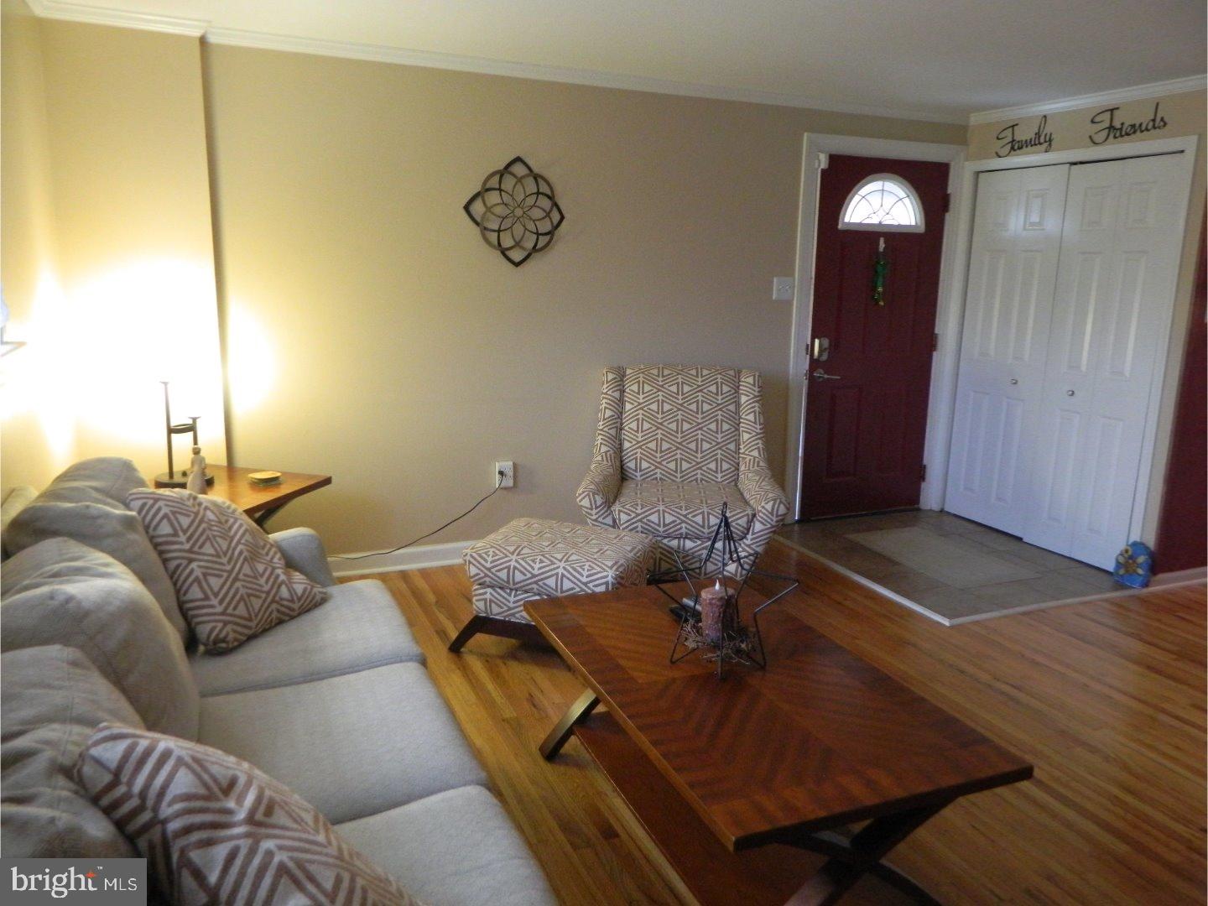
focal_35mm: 25
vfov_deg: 54.9
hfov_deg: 69.4
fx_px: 872
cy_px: 453
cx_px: 604
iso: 400
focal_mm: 4.5
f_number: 3.1
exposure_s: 1/20
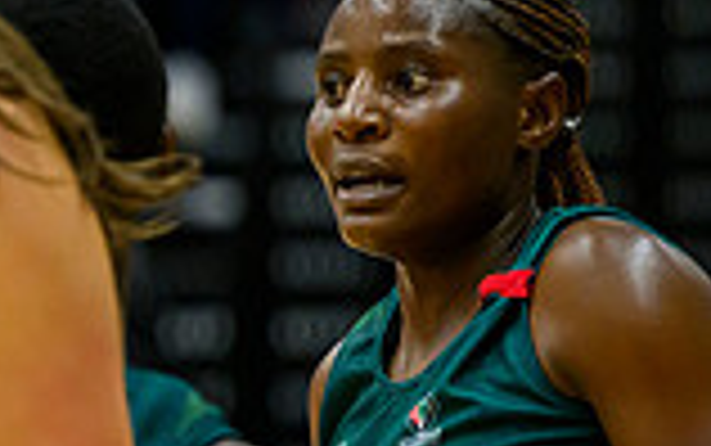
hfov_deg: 2.8
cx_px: -590
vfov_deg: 1.8
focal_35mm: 747
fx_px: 14485
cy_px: 218
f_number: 3.5
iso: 5000
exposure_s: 1/1000
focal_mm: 200
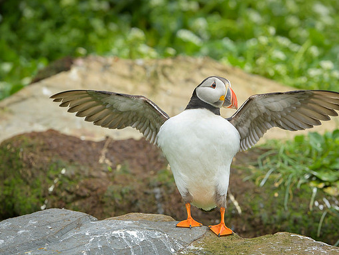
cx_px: 229
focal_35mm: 661
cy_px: 126
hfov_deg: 3.0
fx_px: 6478
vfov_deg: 2.3
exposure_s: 1/800
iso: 800
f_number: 5
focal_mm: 500
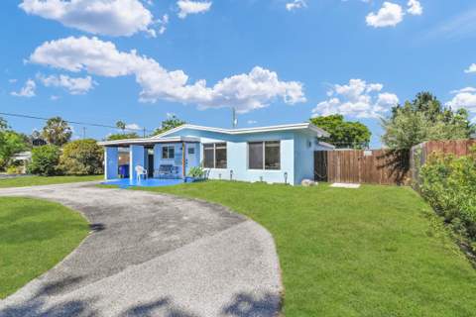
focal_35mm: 16
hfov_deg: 96.7
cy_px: 158
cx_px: 238
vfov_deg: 73.7
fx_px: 212
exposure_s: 1/250
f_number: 11
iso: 200
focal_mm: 16
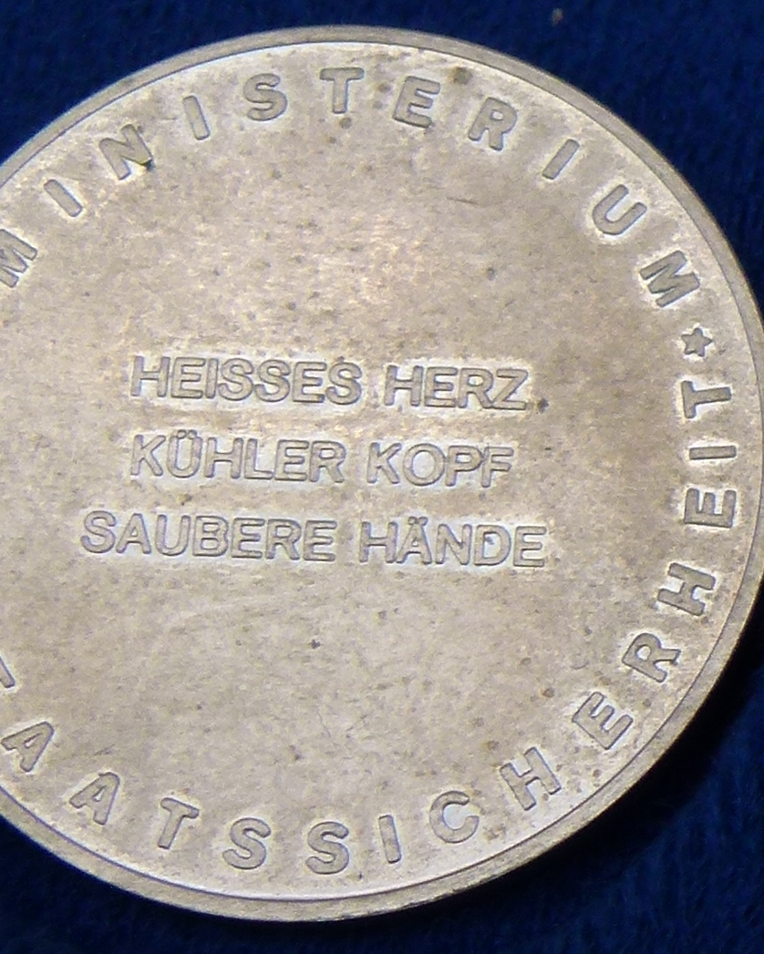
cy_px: 507
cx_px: 1620
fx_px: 4097
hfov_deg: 9.8
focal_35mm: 145
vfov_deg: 13.3
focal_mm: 6.5
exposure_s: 1/125
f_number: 3.1
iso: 100
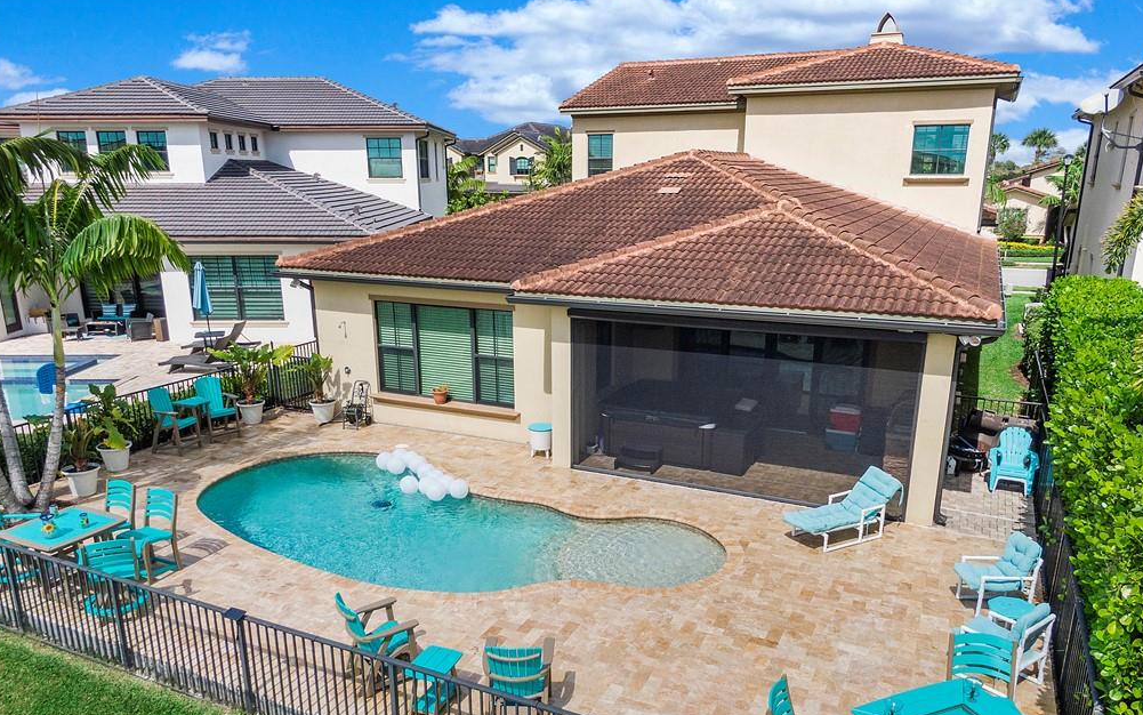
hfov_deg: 70.4
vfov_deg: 47.4
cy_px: 427
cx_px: 571
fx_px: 810
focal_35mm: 26
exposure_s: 1/2000
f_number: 2.8
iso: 100
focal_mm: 4.39
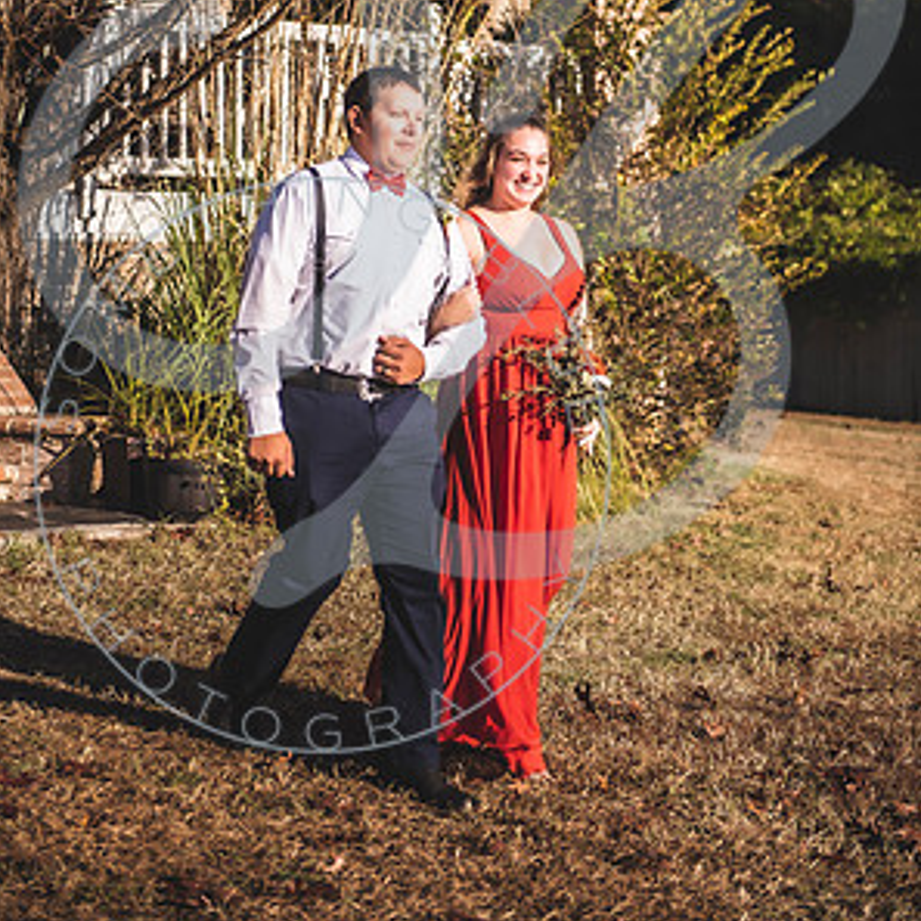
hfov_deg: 19.3
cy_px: 229
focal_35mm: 90
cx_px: 462
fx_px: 2709
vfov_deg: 19.2
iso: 100
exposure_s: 1/4000
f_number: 2.8
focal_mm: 70
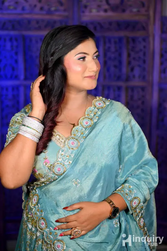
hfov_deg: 26.9
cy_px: 126
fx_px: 348
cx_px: 84
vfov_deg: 39.6
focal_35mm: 50
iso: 640
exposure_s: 1/400
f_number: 2.5
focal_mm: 50
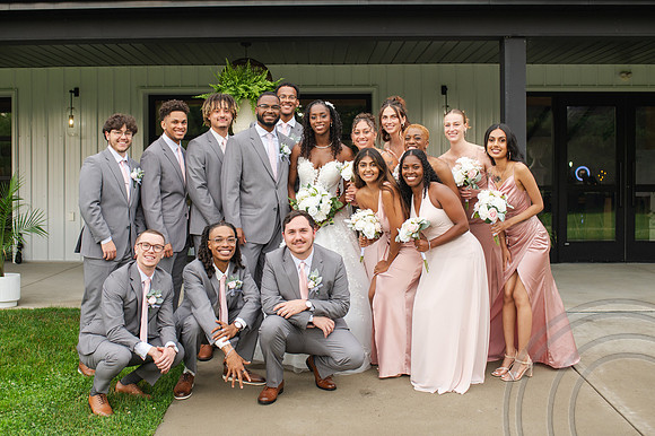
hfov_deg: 44.1
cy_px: 187
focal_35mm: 44
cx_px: 289
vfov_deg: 30.2
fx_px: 807
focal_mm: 35
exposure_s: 1/400
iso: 450
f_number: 3.2
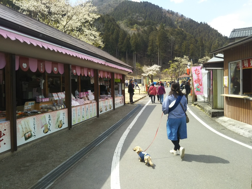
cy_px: 94
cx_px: 126
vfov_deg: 46.8
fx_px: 218
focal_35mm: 30
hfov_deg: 60.0
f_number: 2.2
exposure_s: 1/531
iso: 25
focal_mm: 4
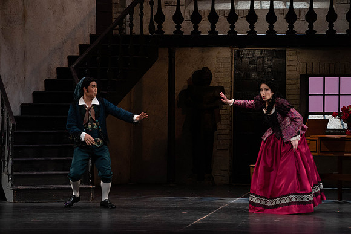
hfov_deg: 12.0
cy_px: 117
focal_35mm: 171
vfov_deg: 8.0
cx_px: 176
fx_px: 1668
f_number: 8
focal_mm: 171
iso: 3200
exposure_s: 1/250
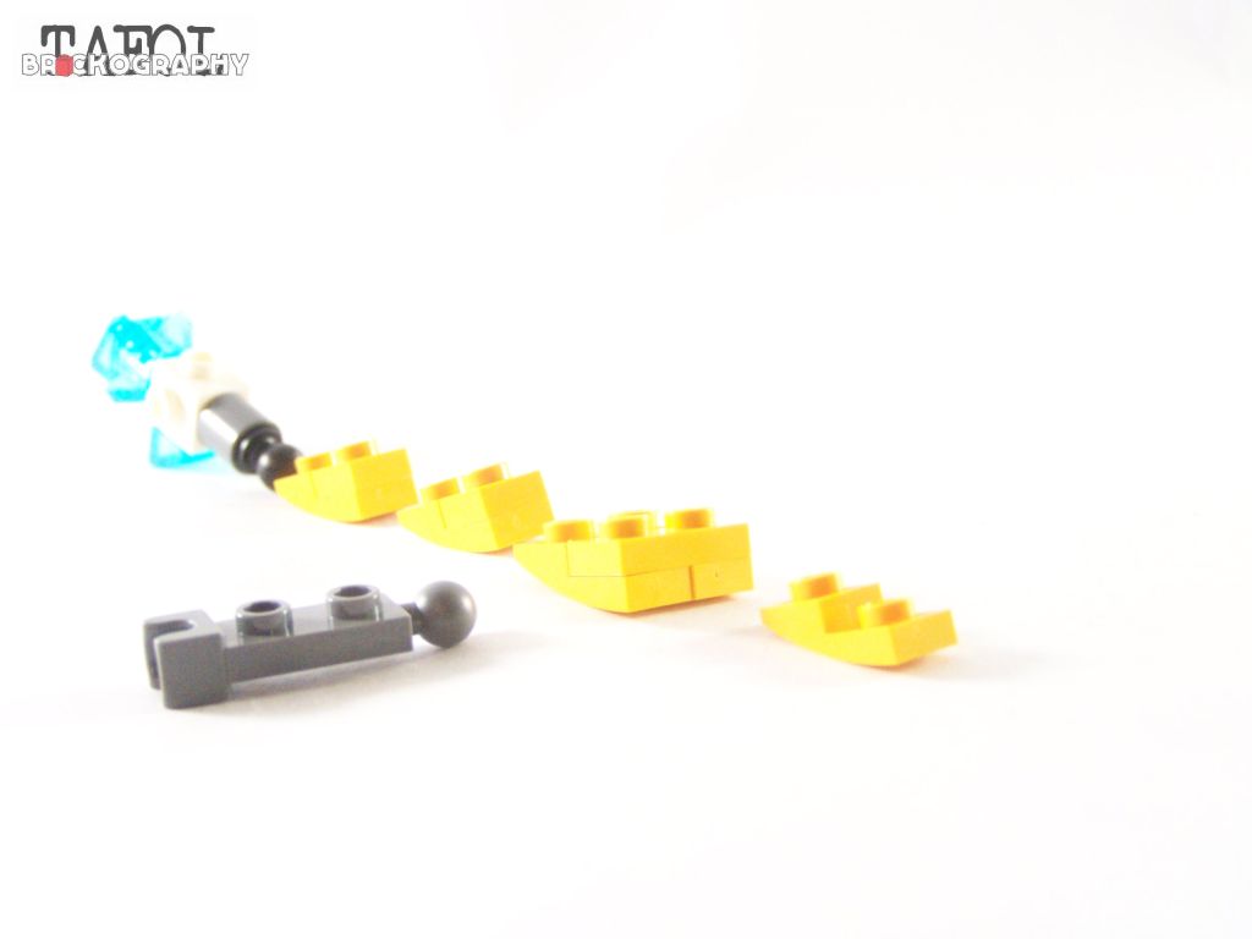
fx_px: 2315
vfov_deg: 22.9
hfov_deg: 30.3
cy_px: 470
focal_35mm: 64
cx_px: 626
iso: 400
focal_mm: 10.7
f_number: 3.2
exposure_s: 1/45
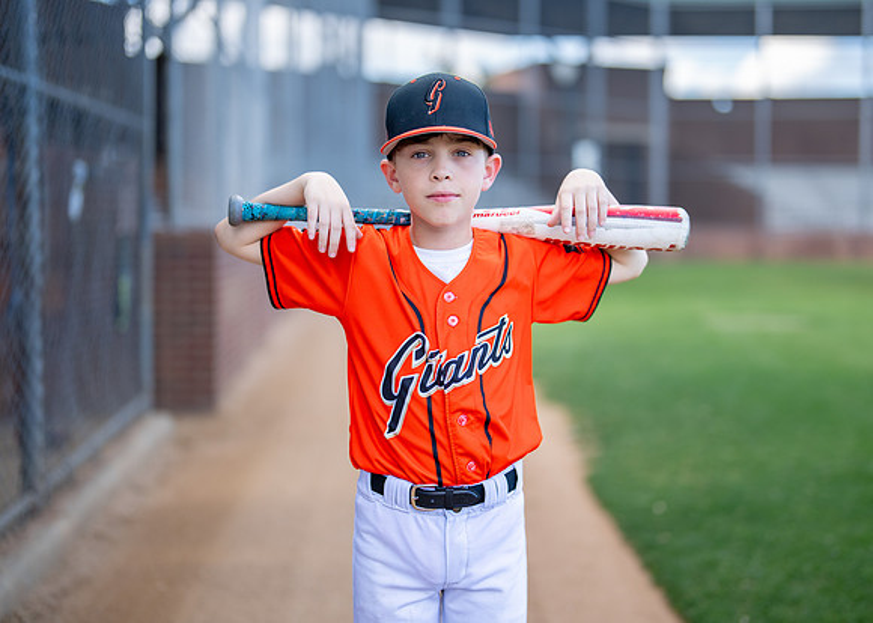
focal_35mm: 56
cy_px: 298
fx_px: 1391
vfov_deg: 25.3
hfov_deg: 34.8
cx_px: 459
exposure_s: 1/2000
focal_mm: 50
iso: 125
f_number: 1.2
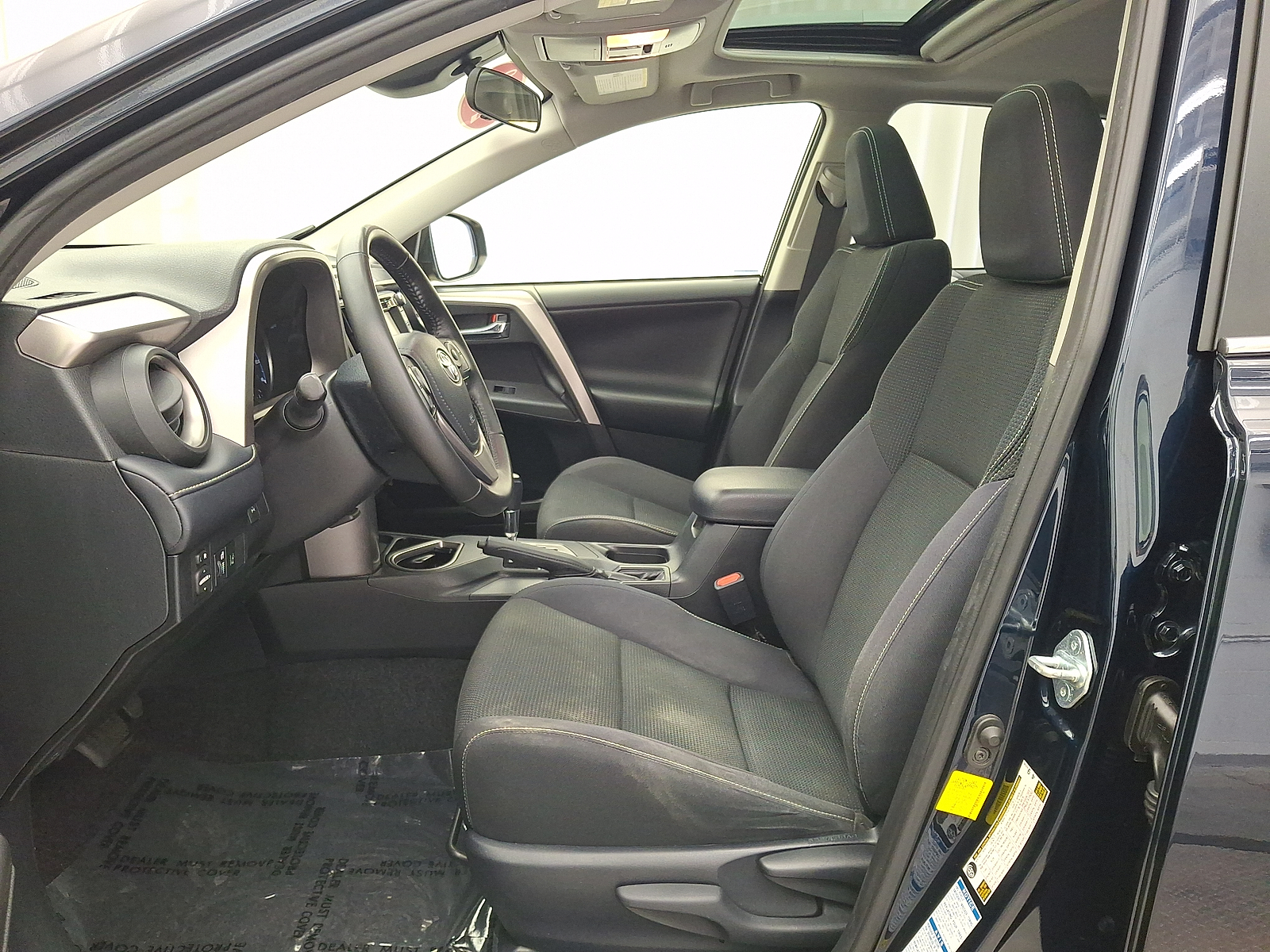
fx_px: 917
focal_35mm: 25
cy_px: 476
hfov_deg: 69.4
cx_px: 635
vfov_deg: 54.9
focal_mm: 4.69
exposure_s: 1/60
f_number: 1.8
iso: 127
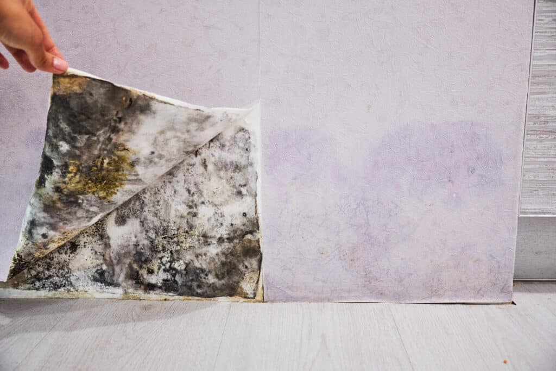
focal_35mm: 38
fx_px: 587
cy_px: 186
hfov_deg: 50.7
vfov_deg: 35.1
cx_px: 278
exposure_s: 1/30
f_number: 3.2
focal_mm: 25.4
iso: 400
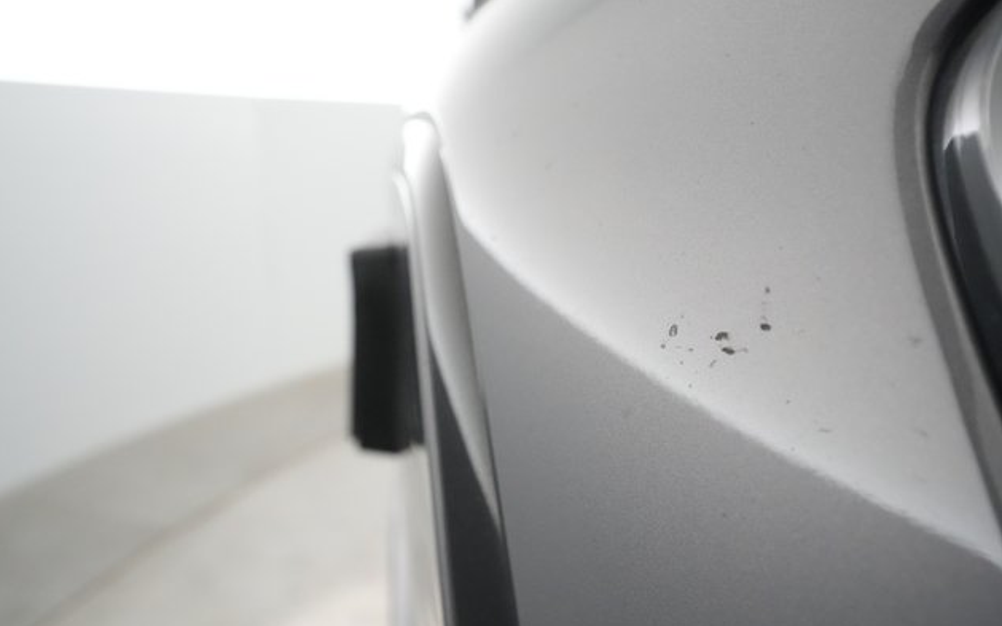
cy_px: 311
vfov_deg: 43.1
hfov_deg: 64.6
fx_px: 792
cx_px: 494
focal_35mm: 29
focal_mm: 28
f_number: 5
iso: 10000
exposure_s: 1/200
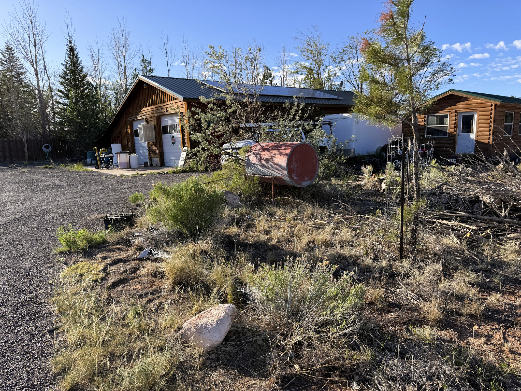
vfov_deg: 56.8
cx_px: 260
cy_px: 196
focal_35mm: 24
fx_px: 361
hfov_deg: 71.6
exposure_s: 1/2370
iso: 80
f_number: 1.78
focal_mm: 6.76
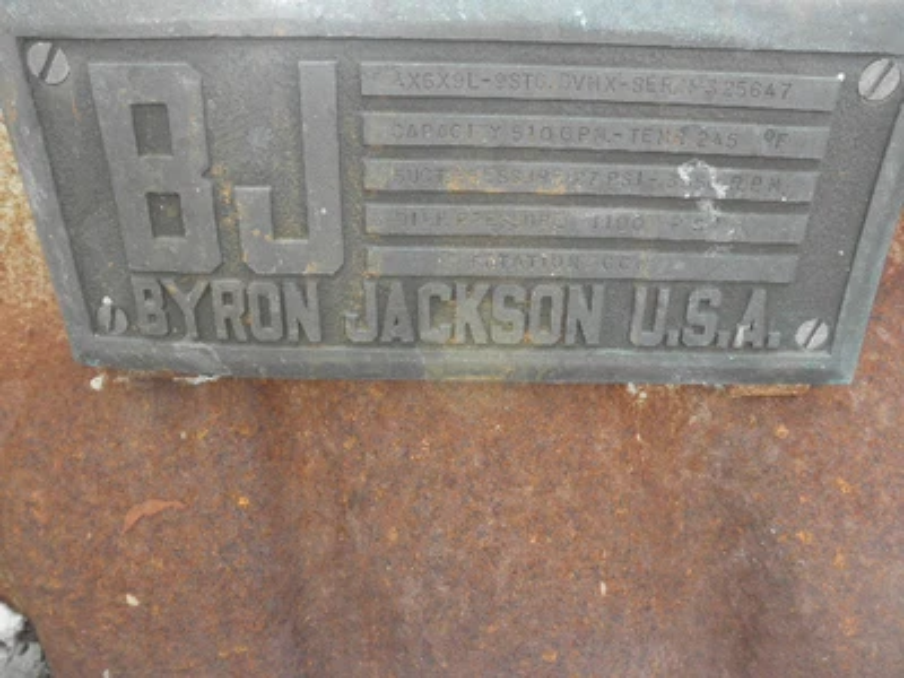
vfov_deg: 49.7
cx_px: 452
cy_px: 339
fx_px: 731
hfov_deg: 63.4
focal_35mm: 28
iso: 64
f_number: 3
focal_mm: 5
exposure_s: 1/160
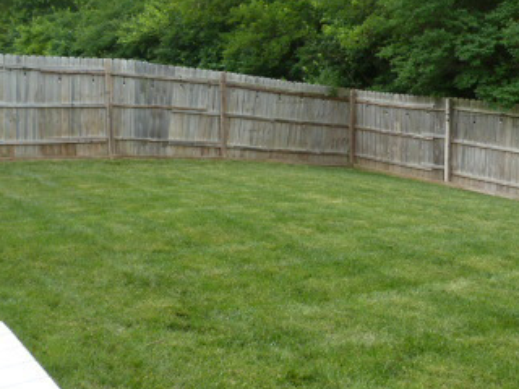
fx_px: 720
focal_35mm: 48
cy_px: 149
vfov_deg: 30.2
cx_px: 256
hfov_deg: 39.7
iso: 100
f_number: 4
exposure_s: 1/125
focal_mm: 4.3
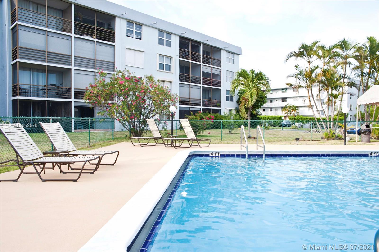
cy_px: 126
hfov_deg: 73.8
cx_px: 190
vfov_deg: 53.0
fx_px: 252
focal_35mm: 24
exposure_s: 1/80
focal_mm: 24
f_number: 9
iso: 320
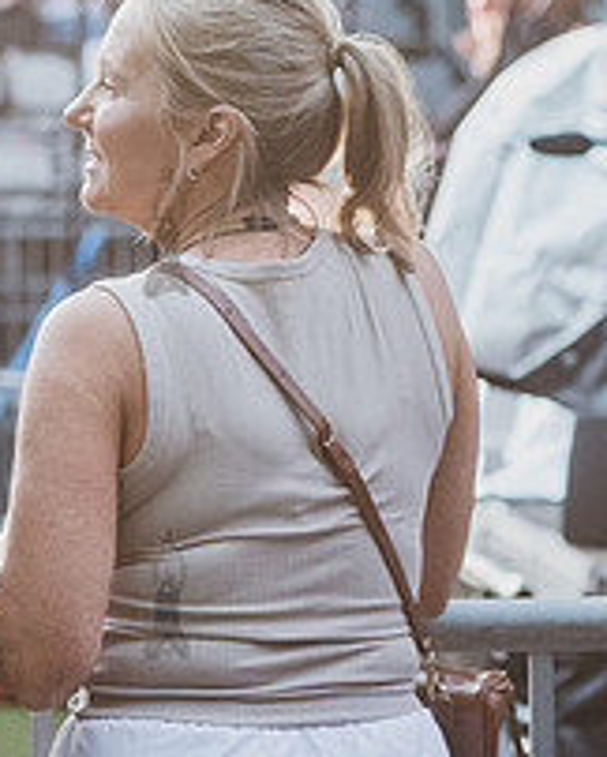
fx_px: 5807
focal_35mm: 259
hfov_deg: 6.0
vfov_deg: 7.5
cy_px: 203
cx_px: 276
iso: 2500
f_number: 4
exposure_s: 1/500
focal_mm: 86
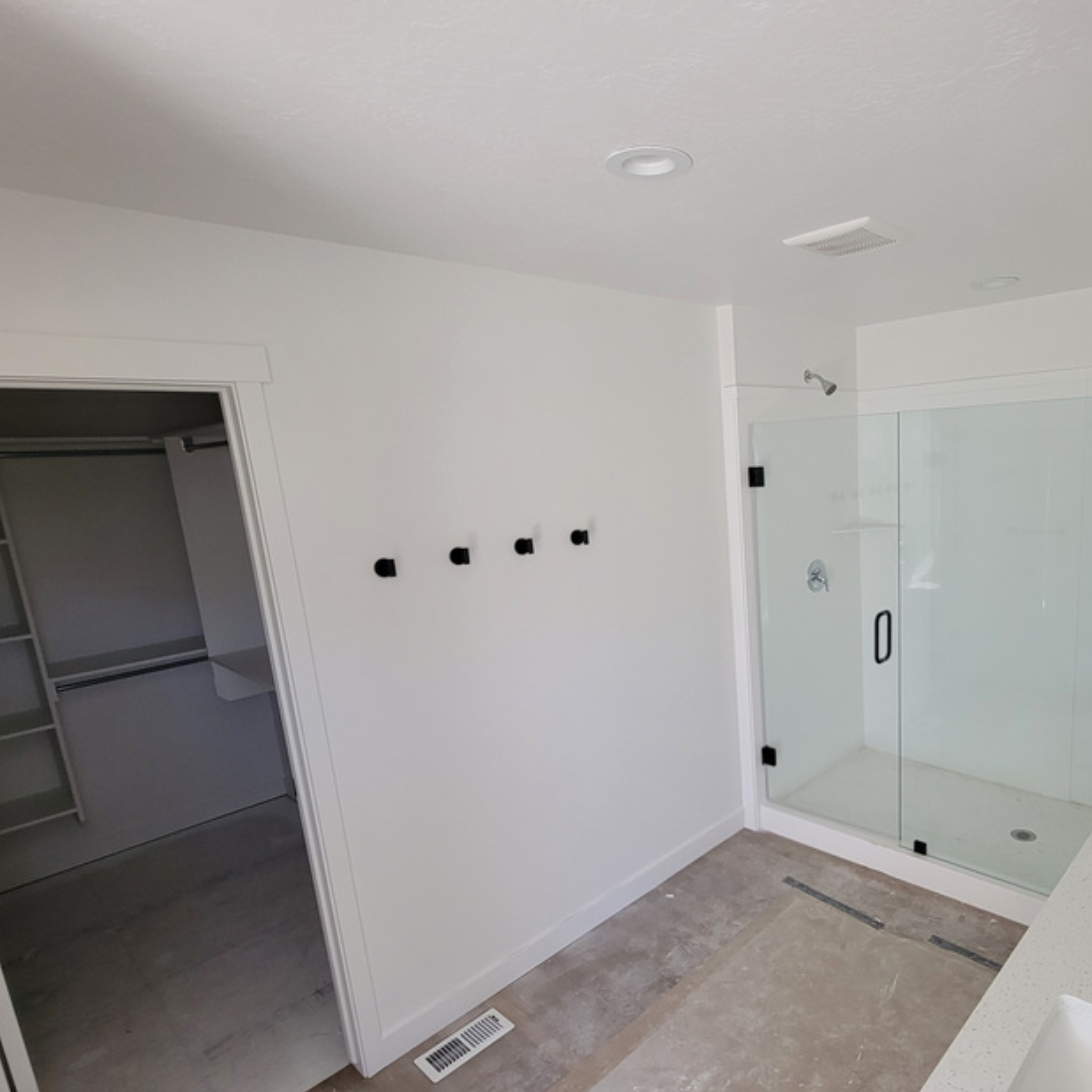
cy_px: 598
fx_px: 678
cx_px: 730
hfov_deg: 75.2
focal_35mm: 19
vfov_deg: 77.5
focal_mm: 2.2
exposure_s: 1/60
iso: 125
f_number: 2.2
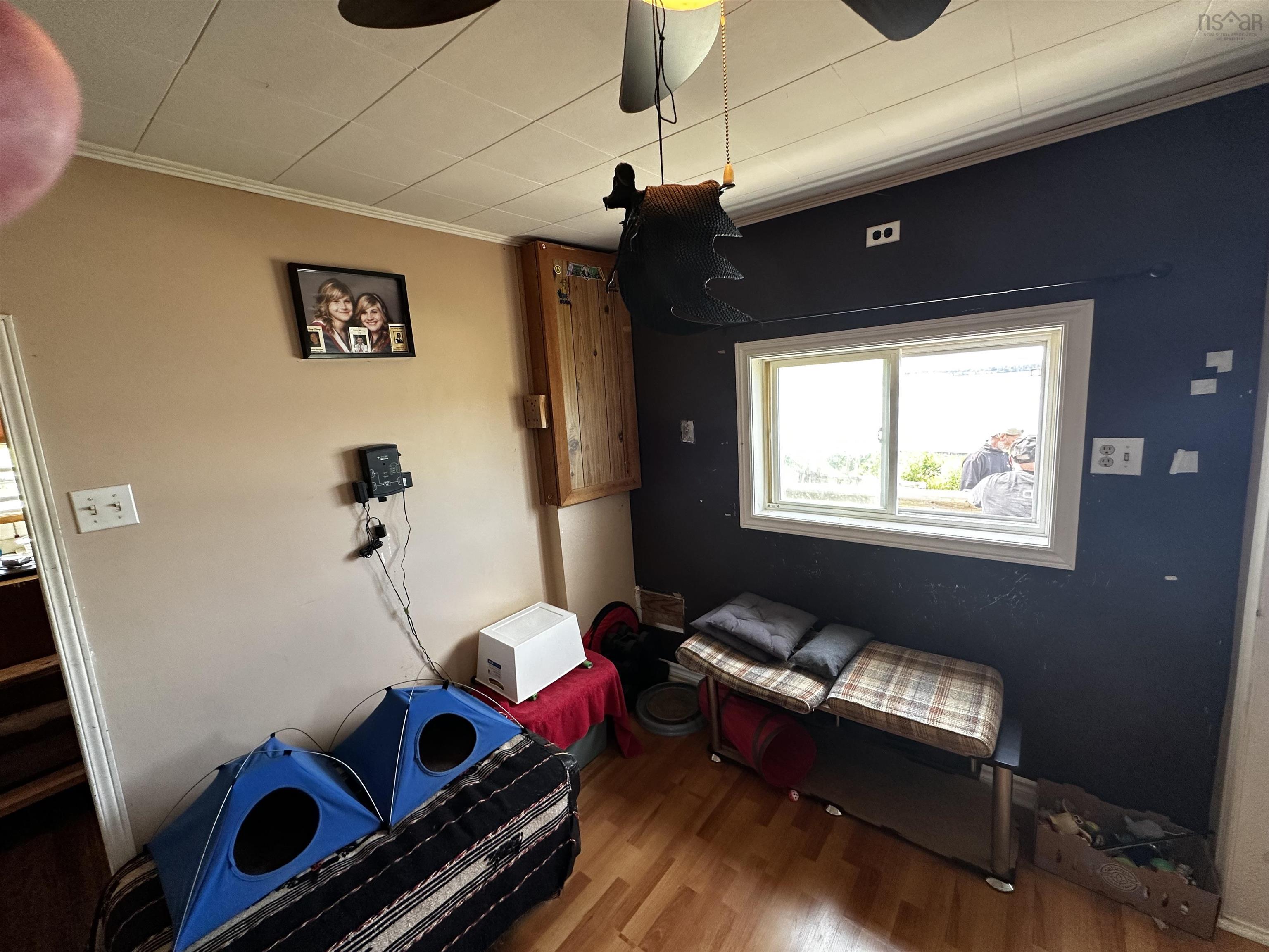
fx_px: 513
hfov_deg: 102.1
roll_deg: +4.4
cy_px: 476
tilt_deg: -9.4
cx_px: 634
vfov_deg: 85.7
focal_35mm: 14
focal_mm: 2.22
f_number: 2.2
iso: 160
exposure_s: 1/99
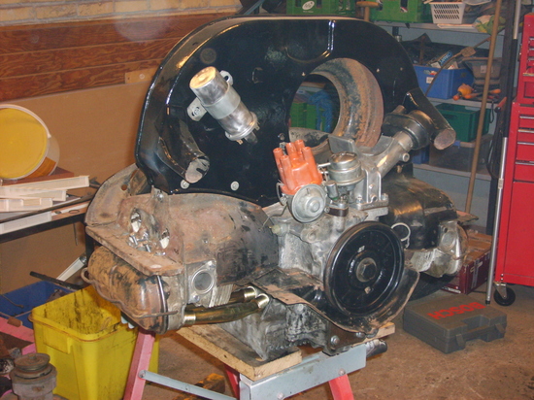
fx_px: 802
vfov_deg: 28.0
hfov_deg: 36.8
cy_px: 200
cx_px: 267
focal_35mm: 52
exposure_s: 1/45
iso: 200
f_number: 3.3
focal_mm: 8.7
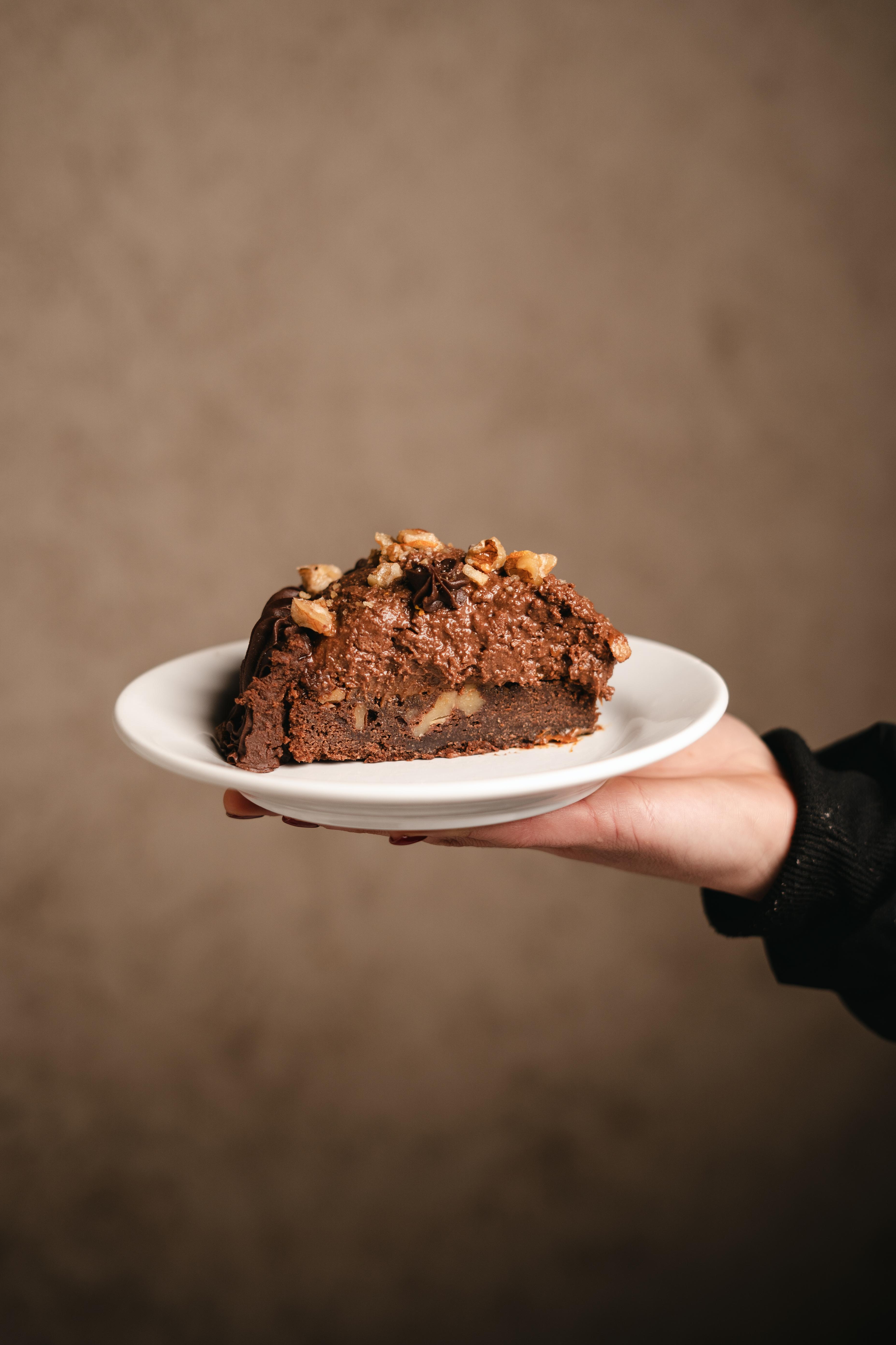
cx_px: 441
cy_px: 652
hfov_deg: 26.0
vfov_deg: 38.2
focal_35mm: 52
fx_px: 1941
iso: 125
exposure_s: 1/200
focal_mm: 50
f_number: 2.5
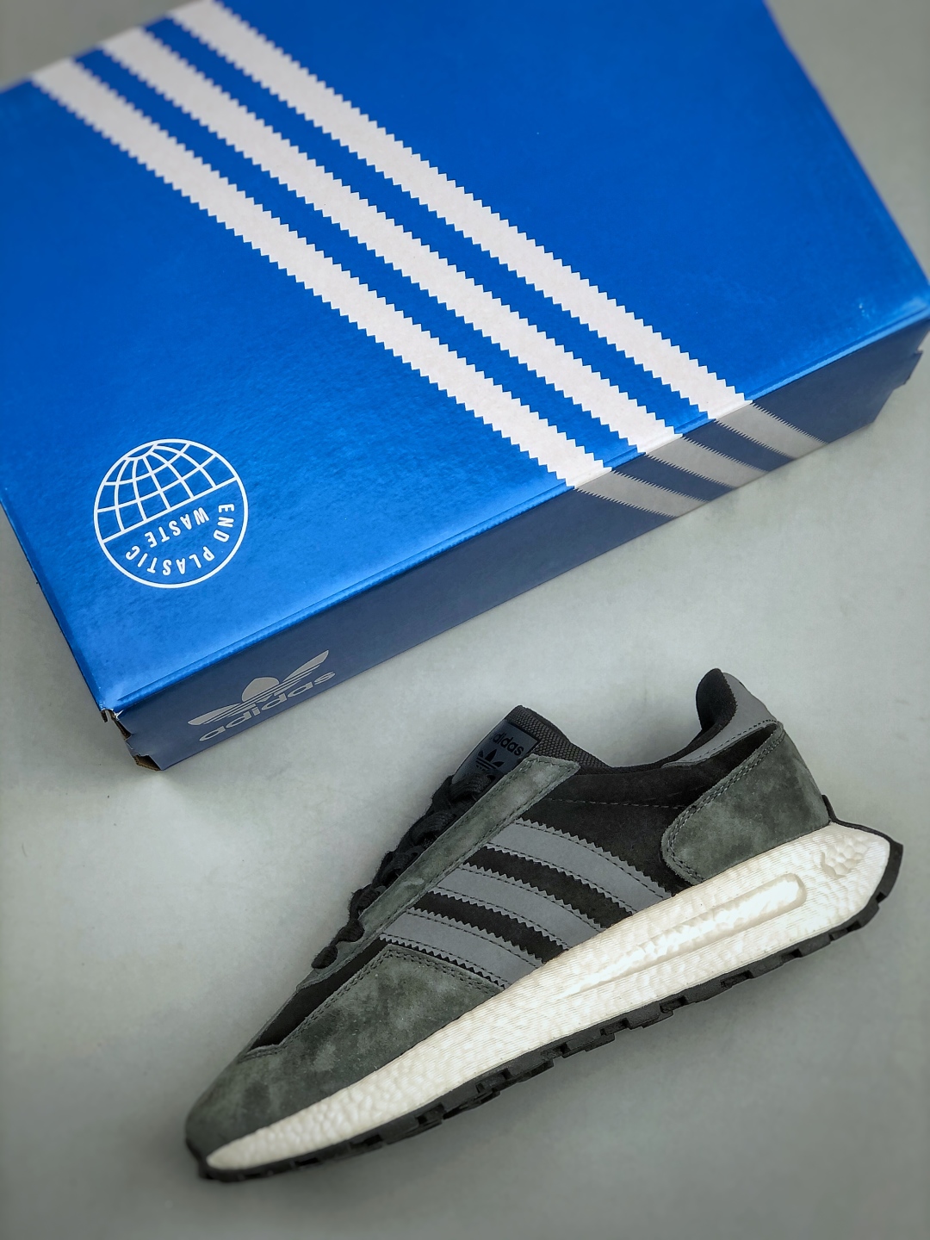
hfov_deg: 25.7
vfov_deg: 33.8
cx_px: 465
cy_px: 620
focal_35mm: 57
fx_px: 2042
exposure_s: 1/50
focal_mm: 6.6
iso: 20
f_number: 2.8
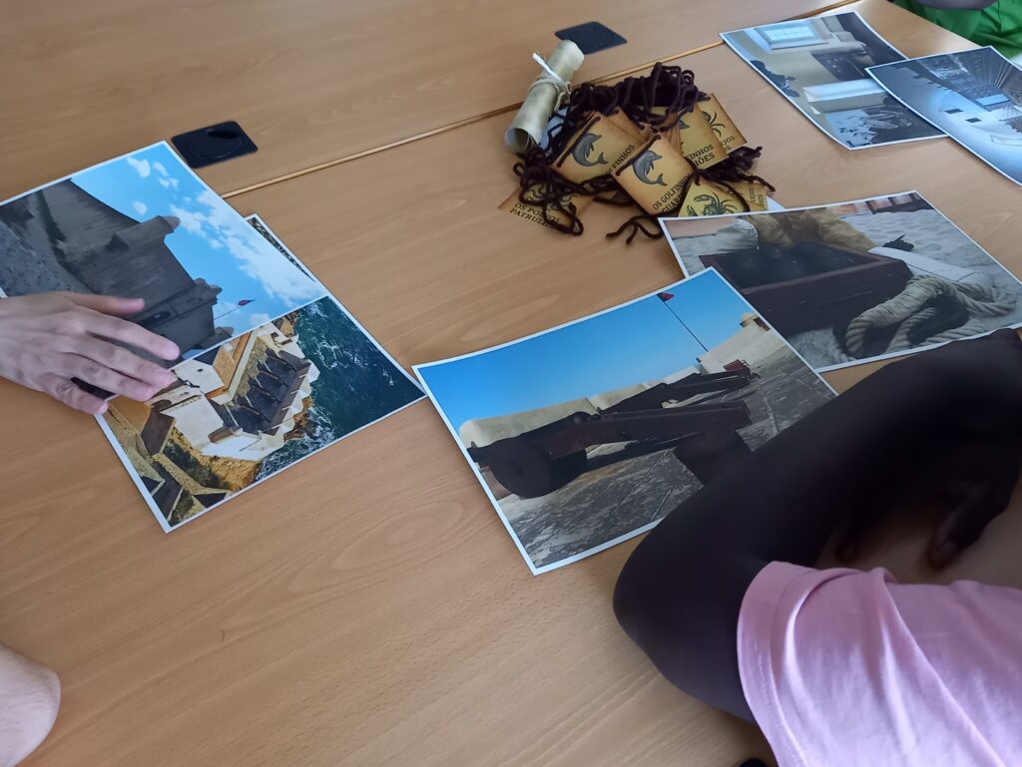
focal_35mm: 25
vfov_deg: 54.9
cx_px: 511
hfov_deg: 69.4
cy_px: 384
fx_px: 738
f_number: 1.8
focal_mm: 4.65
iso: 400
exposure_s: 1/25
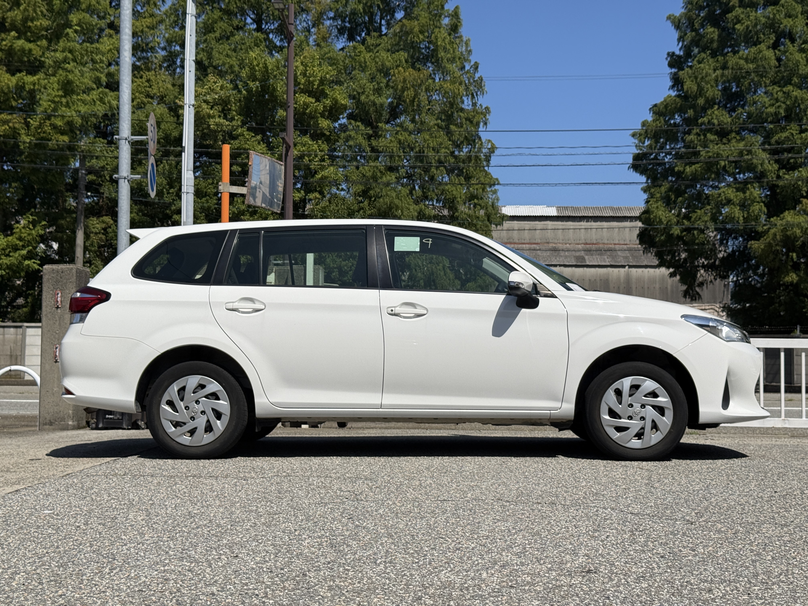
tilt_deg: +3.0
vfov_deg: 30.3
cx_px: 404
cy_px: 303
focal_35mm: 48
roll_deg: -0.7
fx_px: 1120
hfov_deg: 39.7
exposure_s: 1/9901
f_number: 1.78
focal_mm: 6.76
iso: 64
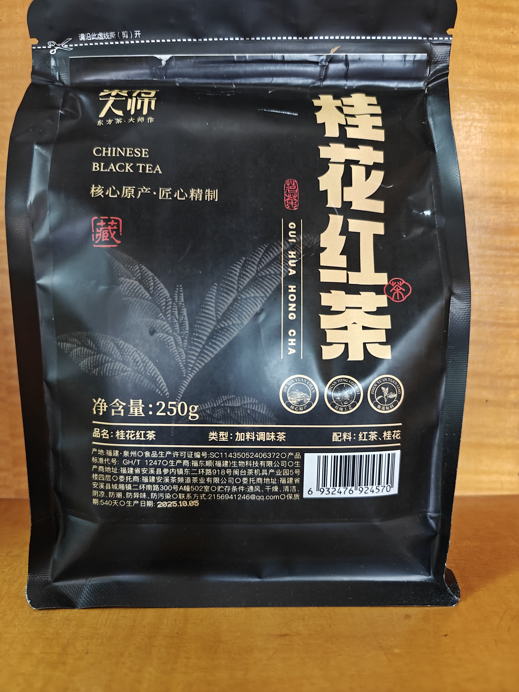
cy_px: 346
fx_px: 460
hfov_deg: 58.9
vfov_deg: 73.9
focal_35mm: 23
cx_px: 260
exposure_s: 1/53
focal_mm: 6.06
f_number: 1.6
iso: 4000
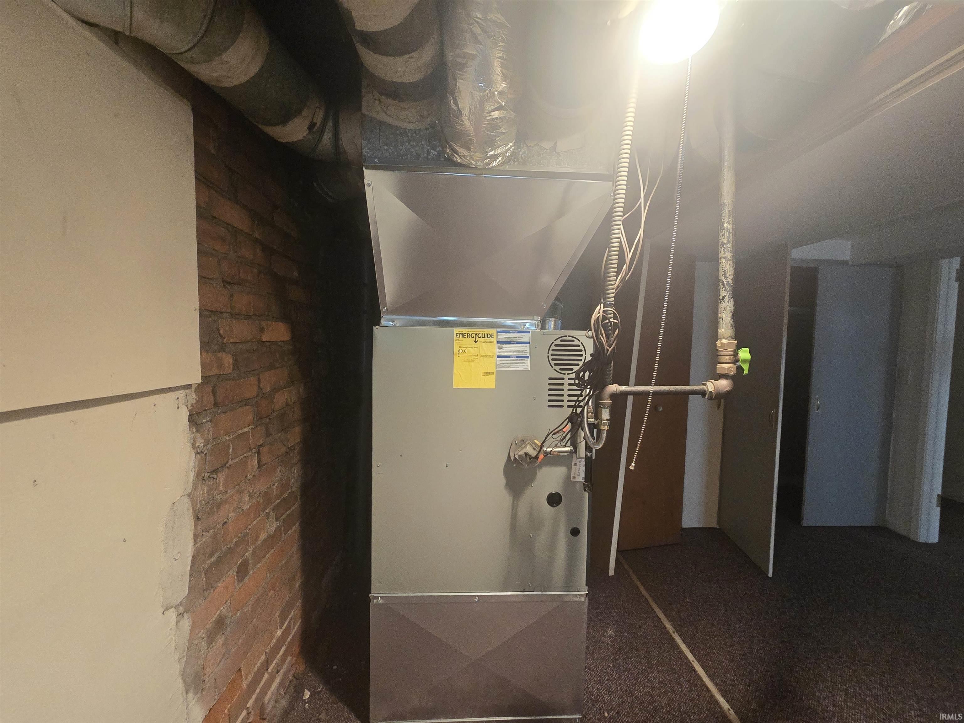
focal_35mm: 13
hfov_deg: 106.2
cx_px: 482
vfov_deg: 89.9
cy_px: 362
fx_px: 362
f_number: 2.2
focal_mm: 2.2
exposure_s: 1/60
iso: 500
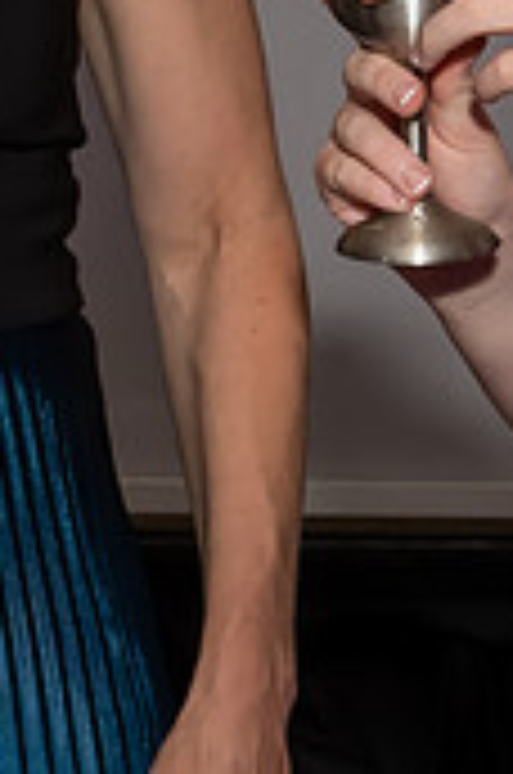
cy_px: -224
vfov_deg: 9.6
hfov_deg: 6.4
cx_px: 484
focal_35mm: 212
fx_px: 4550
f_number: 8
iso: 1000
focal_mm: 31
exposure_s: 1/250
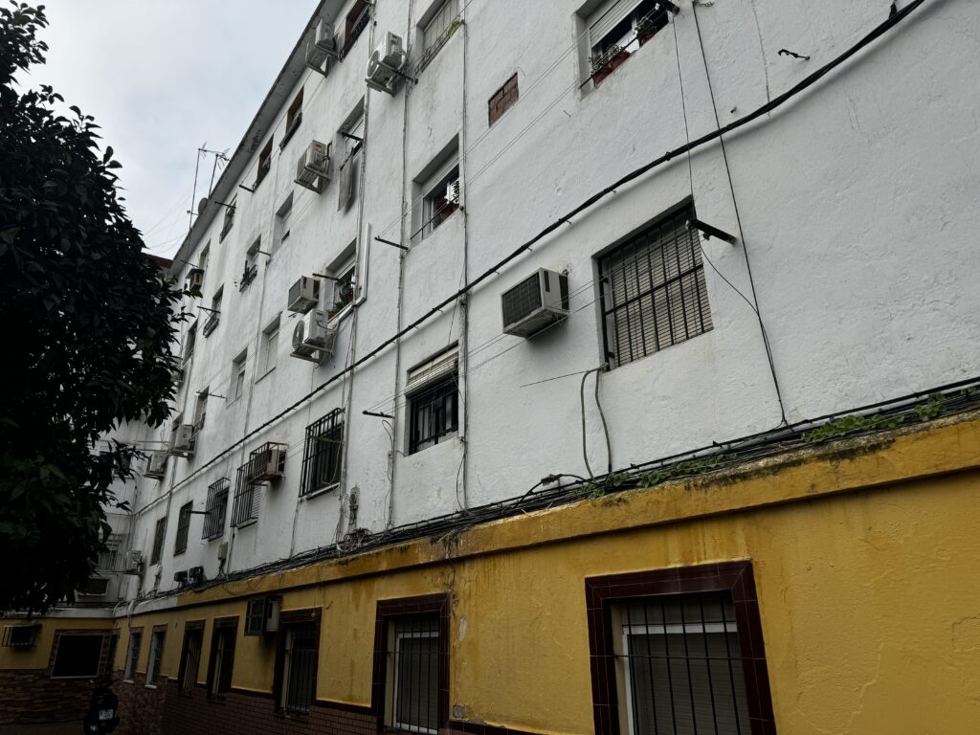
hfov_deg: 71.6
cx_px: 490
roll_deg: +1.0
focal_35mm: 24
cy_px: 368
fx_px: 679
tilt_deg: +21.5
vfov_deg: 56.8
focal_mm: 6.76
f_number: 1.78
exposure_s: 1/2105
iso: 80
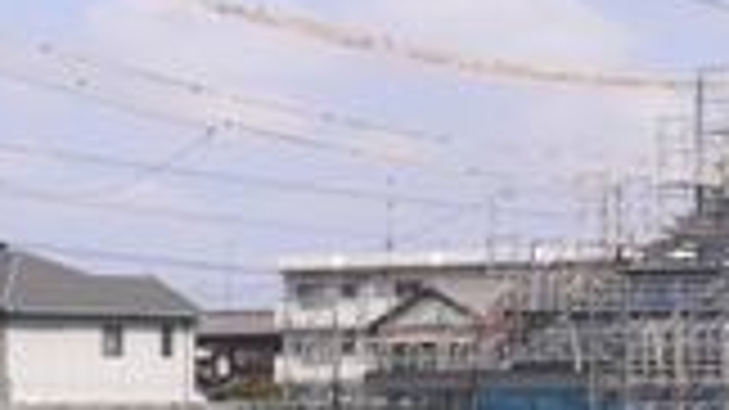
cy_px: 167
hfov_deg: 13.7
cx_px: 963
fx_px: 2918
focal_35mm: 151
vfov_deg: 8.0
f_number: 5.6
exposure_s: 1/320
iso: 80
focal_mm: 5.8
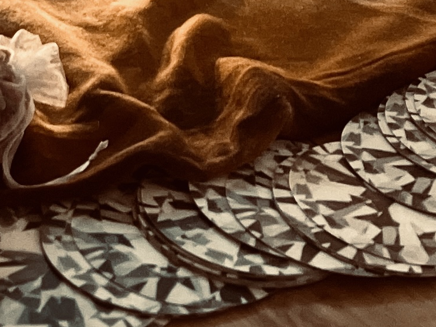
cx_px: 167
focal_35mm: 141
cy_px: -348
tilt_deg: -16.2
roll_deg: -5.8
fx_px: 1777
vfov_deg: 9.7
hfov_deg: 14.0
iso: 640
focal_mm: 5.7
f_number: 1.5
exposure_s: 1/40
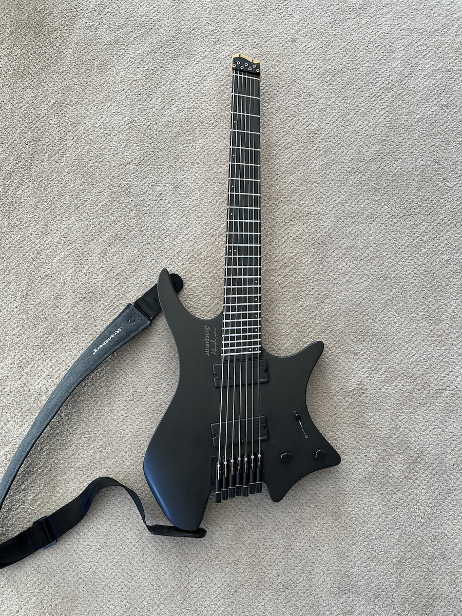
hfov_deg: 53.1
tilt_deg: -81.5
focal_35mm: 26
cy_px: 308
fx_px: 463
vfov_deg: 67.3
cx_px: 231
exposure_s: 1/121
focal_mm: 5.1
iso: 100
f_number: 1.6
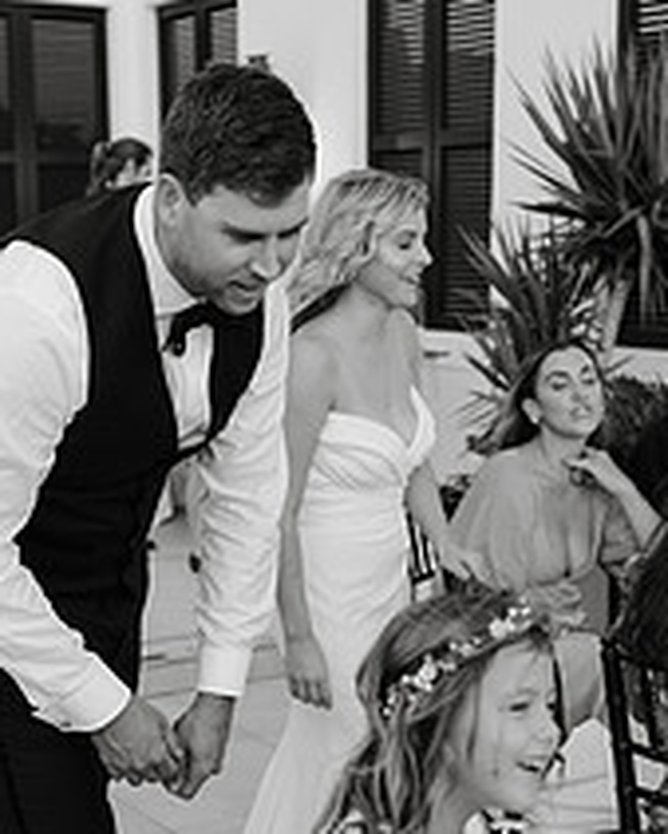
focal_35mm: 70
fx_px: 1729
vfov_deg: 26.9
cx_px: 300
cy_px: 593
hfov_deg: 21.9
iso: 1600
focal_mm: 35
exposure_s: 1/160
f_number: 2.8
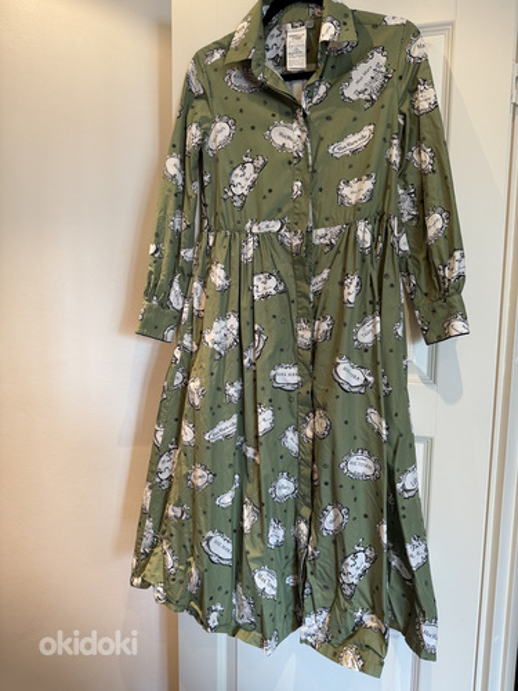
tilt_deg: -6.2
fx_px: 479
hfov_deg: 56.8
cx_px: 259
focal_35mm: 24
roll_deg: -0.4
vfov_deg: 71.6
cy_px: 346
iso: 160
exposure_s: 1/50
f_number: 1.78
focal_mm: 6.76
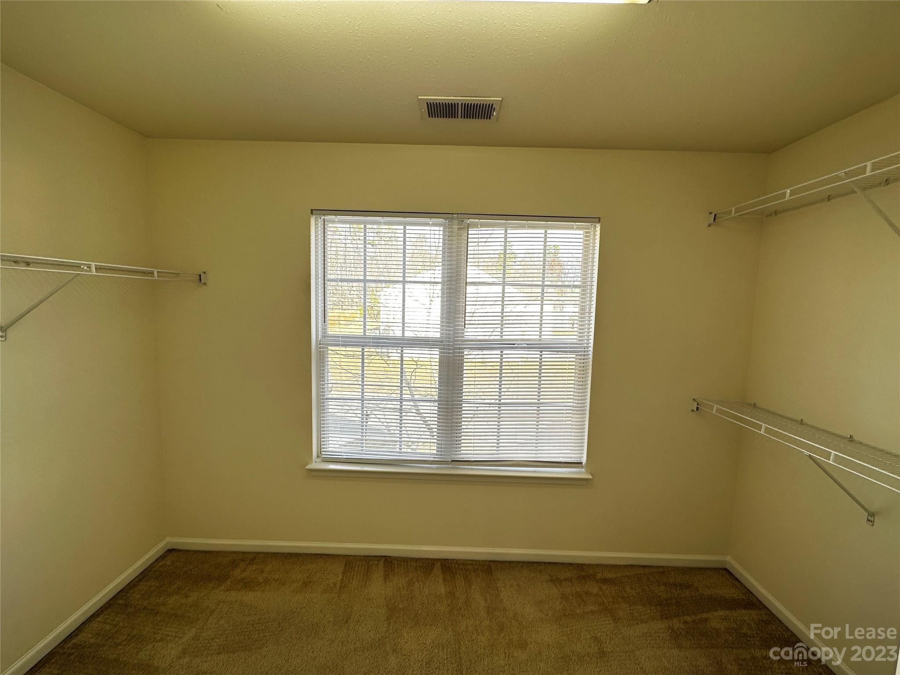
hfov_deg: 102.1
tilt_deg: -6.5
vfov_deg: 85.7
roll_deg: -1.4
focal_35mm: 14
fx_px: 364
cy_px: 338
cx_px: 450
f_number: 2.2
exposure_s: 1/128
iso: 40
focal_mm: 2.22
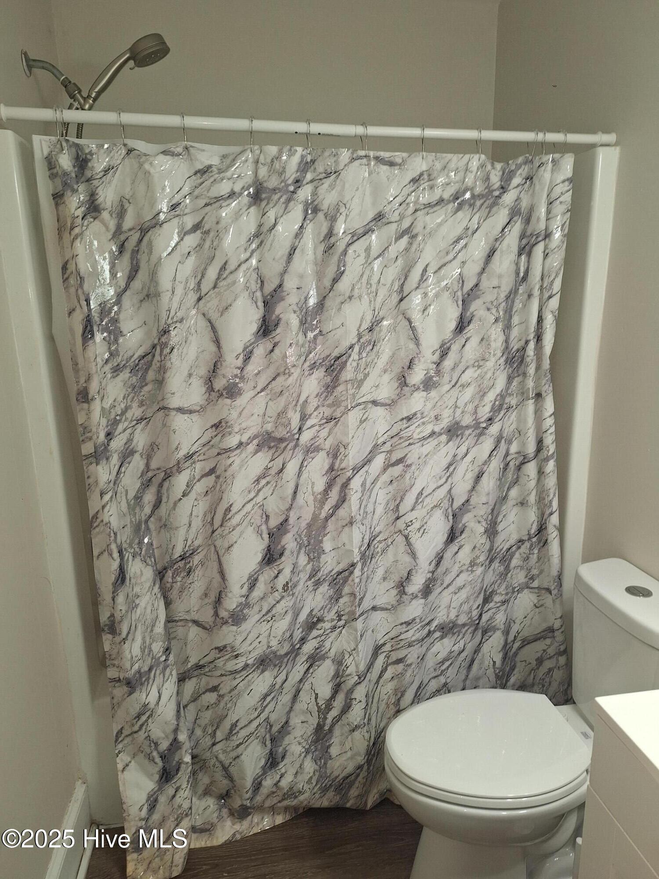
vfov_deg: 73.9
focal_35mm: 23
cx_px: 330
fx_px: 584
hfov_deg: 58.9
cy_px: 440
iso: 80
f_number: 1.8
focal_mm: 5.54
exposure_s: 1/60
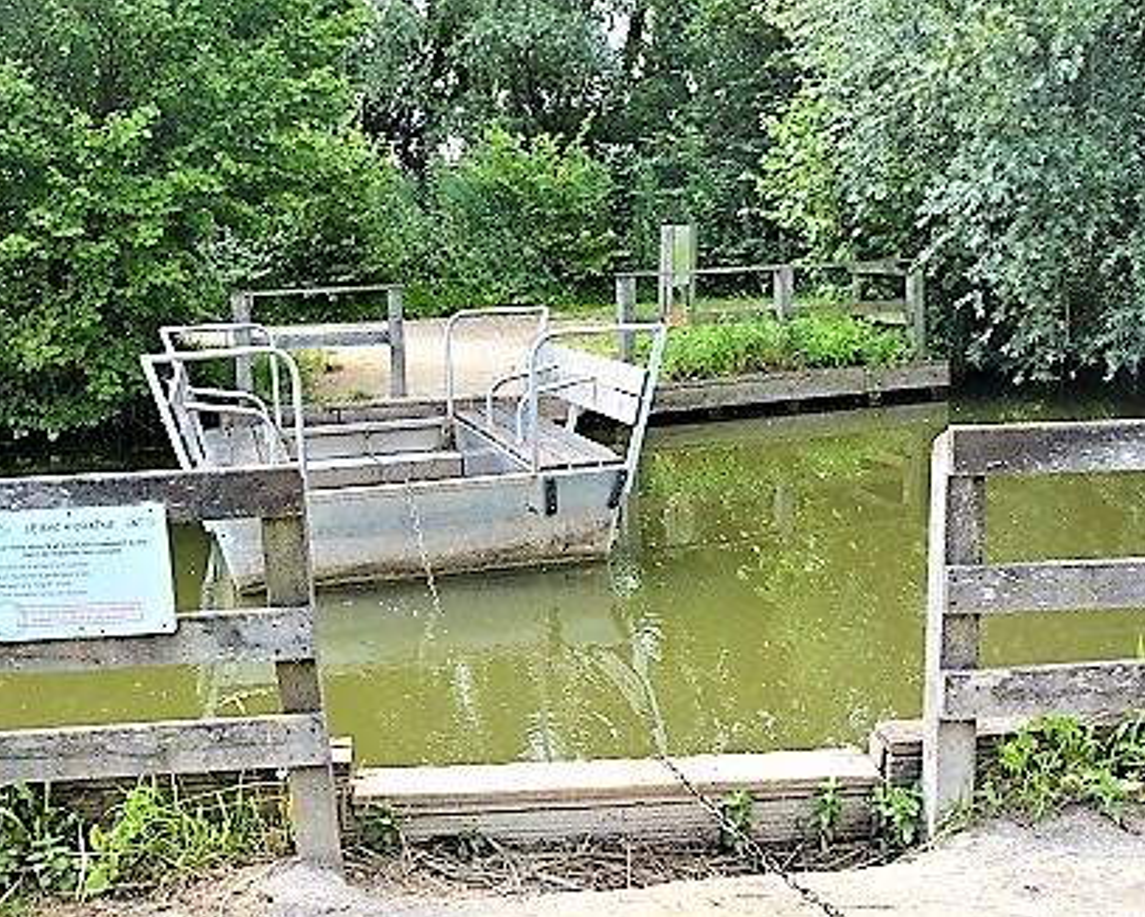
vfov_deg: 39.2
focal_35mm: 38
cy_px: 457
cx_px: 520
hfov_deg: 47.9
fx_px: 1288
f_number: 6.3
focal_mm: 22
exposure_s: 1/160
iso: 200
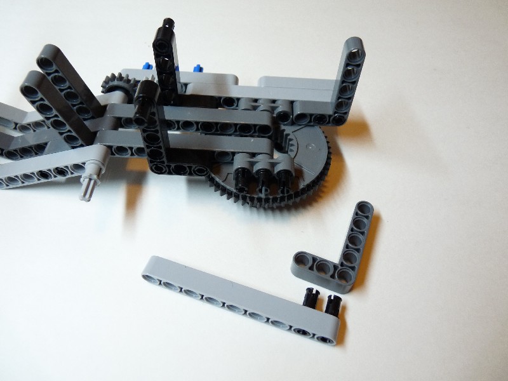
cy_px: 190
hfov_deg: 65.3
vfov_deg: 51.4
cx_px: 254
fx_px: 396
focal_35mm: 27
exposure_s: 1/30
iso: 200
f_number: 2.8
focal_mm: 4.8
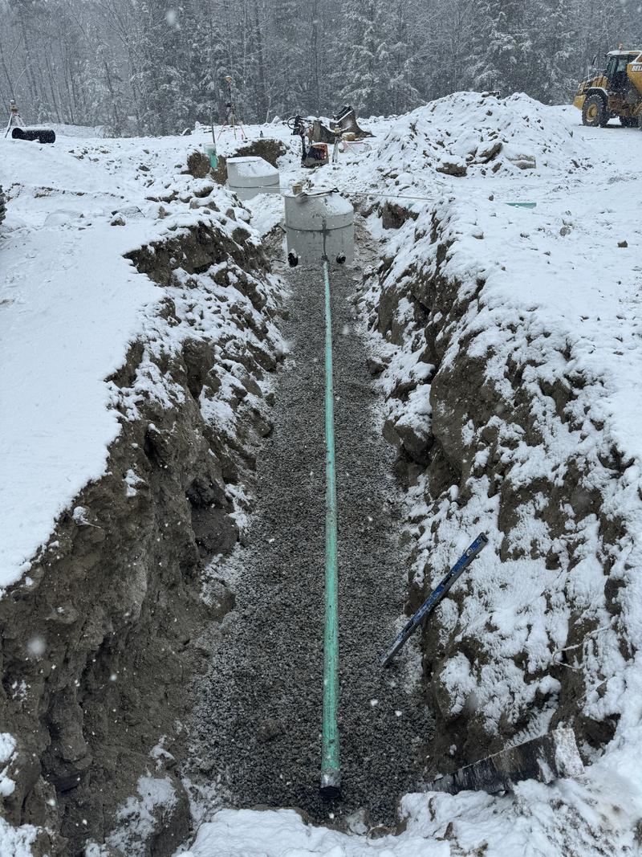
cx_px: 321
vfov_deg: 71.6
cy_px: 428
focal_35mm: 24
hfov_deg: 56.8
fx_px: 594
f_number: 1.78
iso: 80
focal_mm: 6.76
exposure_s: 1/1456
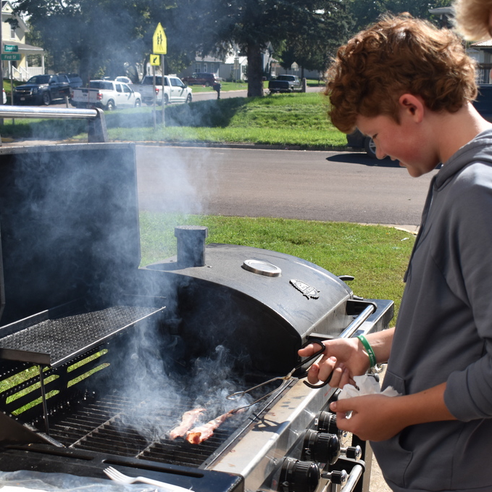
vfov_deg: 34.0
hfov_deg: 34.0
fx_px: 804
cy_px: 246
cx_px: 243
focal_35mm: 50
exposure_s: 1/1600
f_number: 7.1
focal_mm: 26
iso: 400
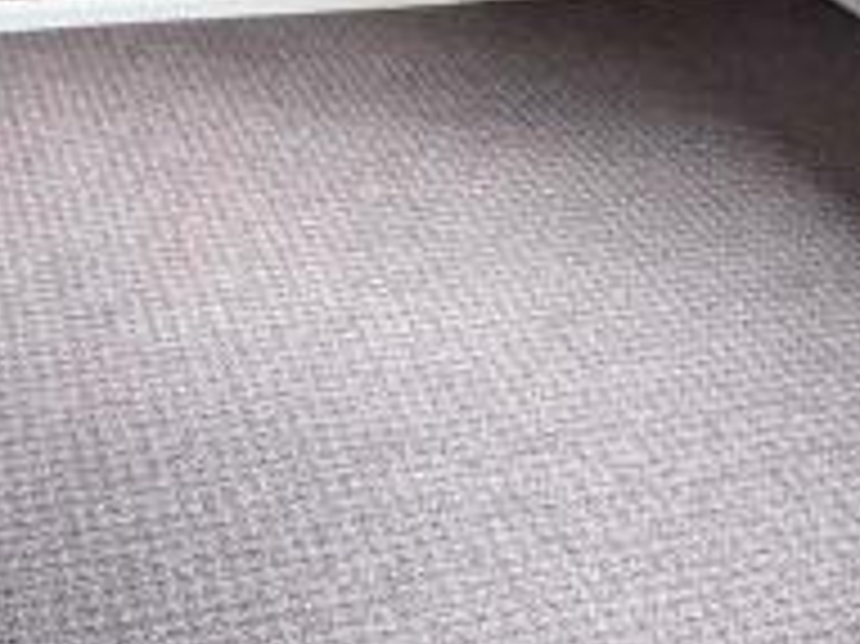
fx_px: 1862
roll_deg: -1.1
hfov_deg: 26.0
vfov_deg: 19.5
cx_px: 495
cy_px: 198
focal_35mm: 75
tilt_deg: -25.4
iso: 320
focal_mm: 2.22
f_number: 2.2
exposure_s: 1/121
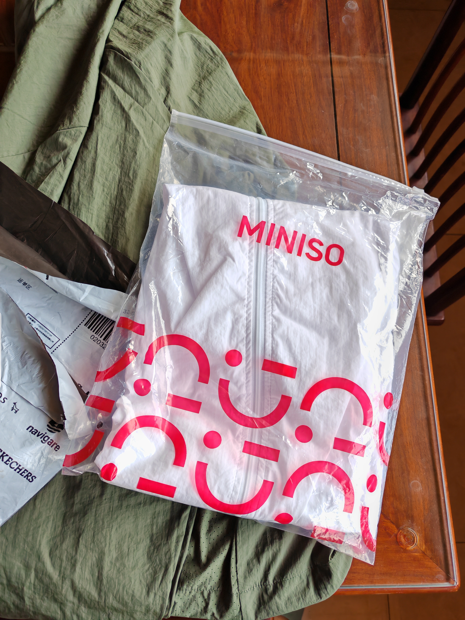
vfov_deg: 65.3
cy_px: 310
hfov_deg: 51.4
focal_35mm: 27
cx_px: 232
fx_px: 484
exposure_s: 1/100
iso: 50
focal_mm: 5.52
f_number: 1.9
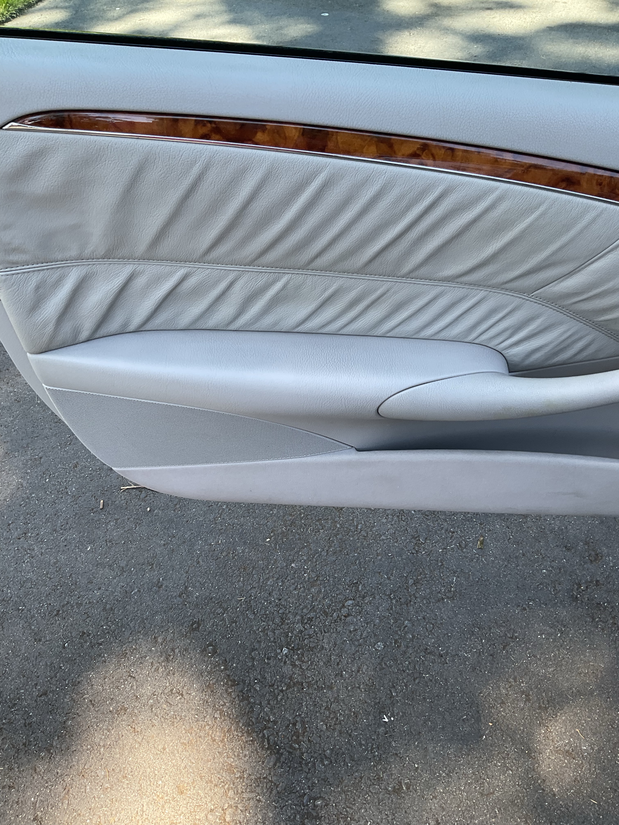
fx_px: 691
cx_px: 310
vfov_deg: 61.7
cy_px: 412
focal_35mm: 29
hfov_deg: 48.2
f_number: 1.8
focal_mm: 3
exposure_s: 1/100
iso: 20
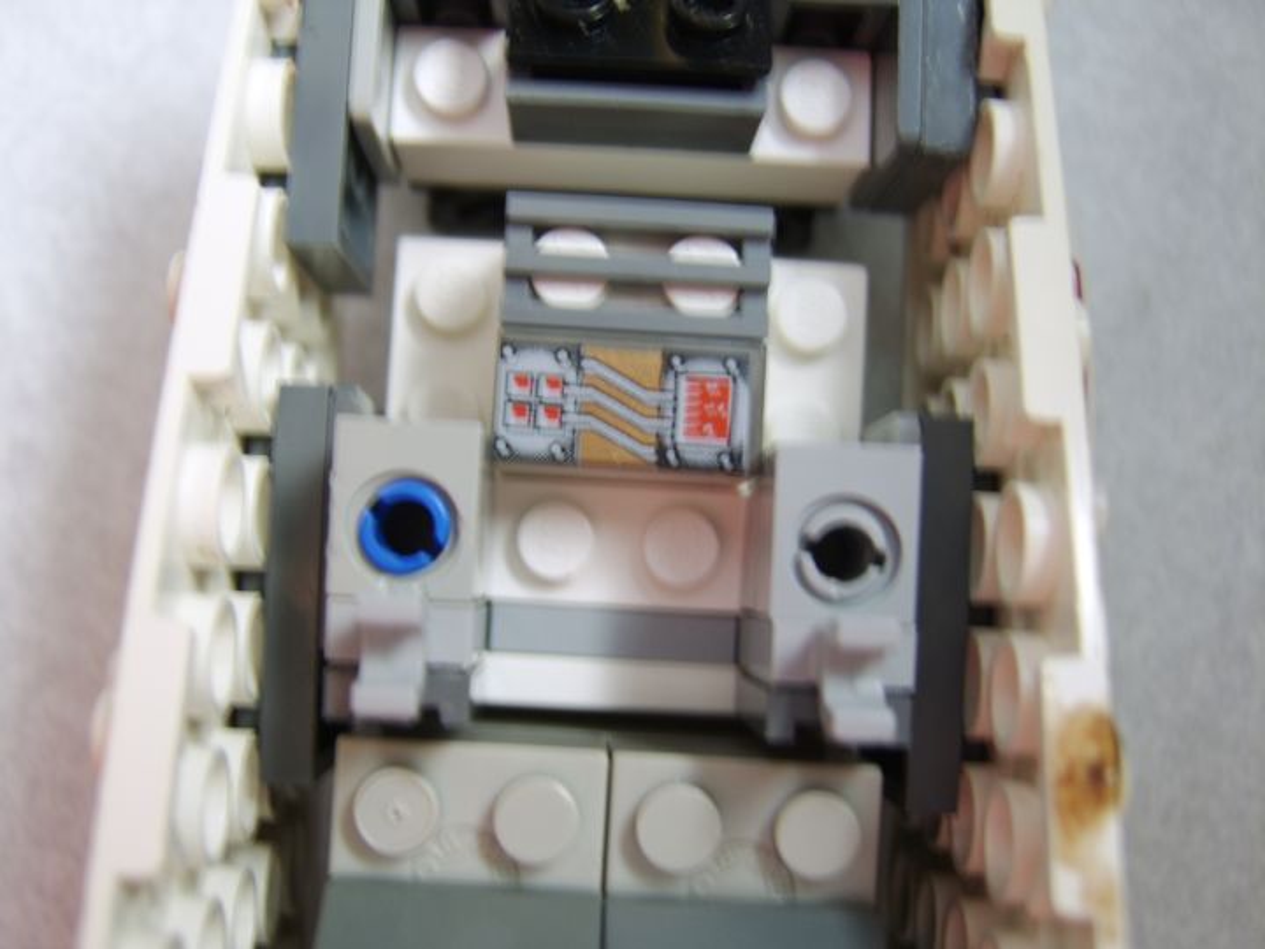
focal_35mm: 31
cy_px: 474
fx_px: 1133
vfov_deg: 45.4
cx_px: 632
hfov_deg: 58.4
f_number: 2.7
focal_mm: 8.13
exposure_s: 1/3
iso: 71
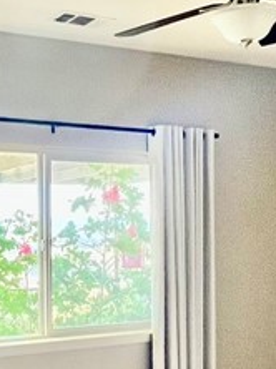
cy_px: 276
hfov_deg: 24.1
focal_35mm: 60
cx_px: 63
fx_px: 639
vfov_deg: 31.6
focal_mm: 1.57
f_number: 1.8
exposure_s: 1/120
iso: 250
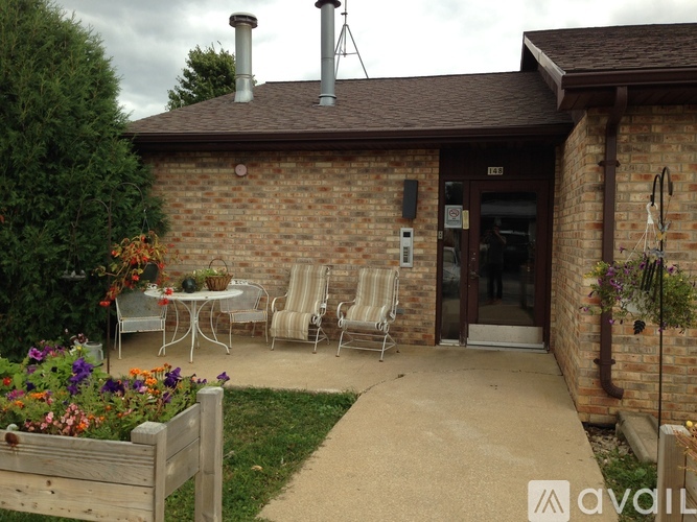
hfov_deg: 55.4
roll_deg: -0.9
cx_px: 348
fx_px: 664
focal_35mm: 33
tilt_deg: -1.8
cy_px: 261
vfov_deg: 42.9
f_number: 2.4
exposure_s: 1/347
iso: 50
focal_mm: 4.12
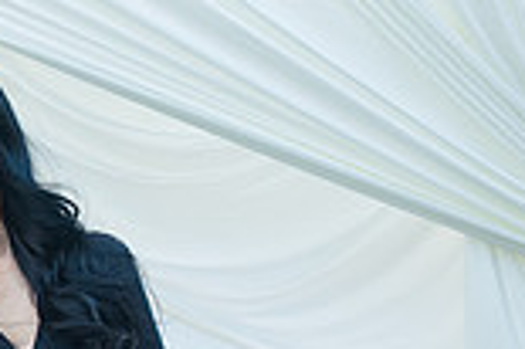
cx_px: -71
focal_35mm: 394
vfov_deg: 3.5
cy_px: 357
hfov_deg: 5.2
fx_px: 5740
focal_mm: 105
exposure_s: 1/250
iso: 500
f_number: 4
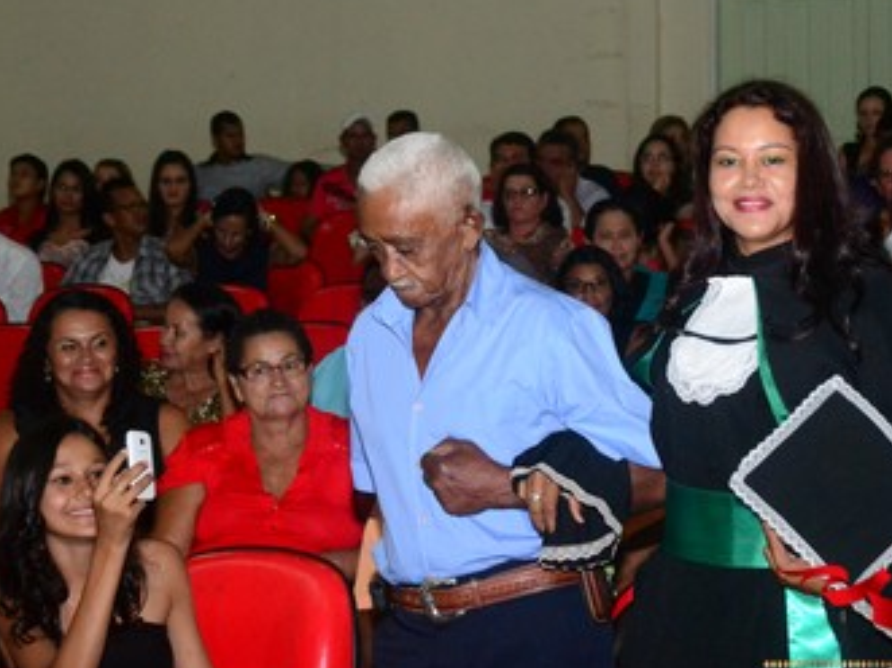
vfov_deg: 14.5
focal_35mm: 102
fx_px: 2627
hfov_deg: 19.2
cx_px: 539
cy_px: 331
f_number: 7.1
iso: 3200
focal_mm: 52
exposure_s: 1/80
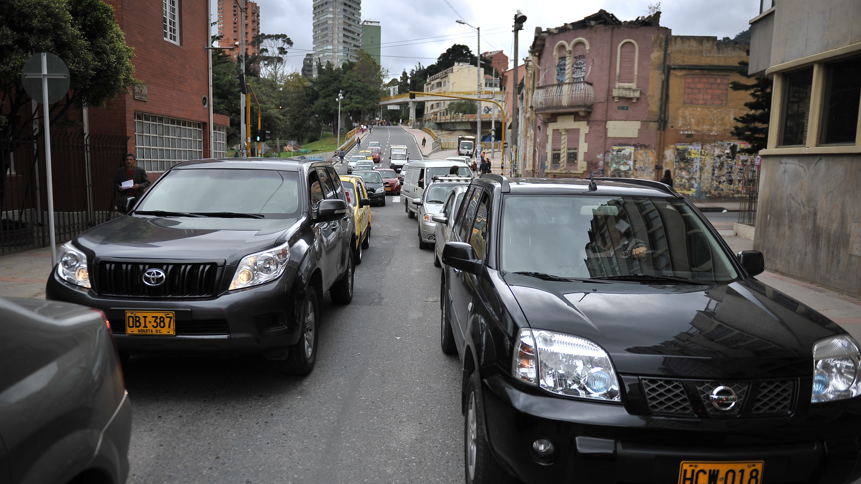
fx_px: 594
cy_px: 262
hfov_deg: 71.9
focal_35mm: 26
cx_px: 424
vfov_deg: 44.3
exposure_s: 1/1250
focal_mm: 24
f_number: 2.8
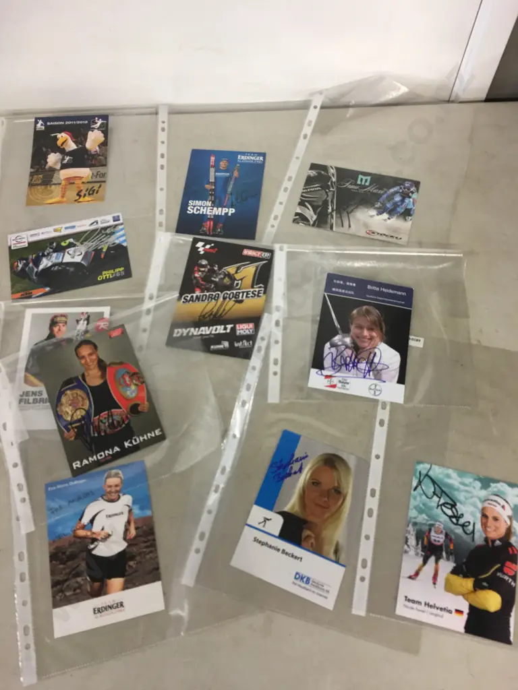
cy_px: 345
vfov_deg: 61.7
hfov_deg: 48.2
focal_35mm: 29
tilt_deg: -64.0
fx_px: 579
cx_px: 259
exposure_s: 1/33
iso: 64
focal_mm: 4.15
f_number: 2.2
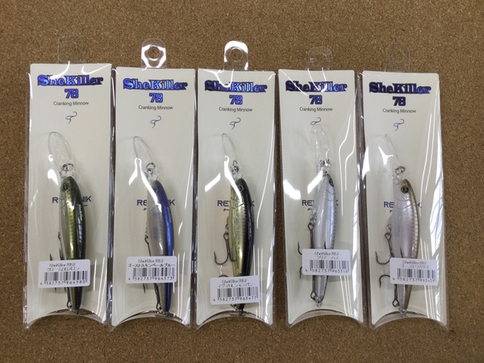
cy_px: 182
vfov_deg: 45.4
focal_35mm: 31
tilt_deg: -83.9
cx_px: 242
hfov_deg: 58.4
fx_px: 433
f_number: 2.4
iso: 32
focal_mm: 3.3
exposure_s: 1/60
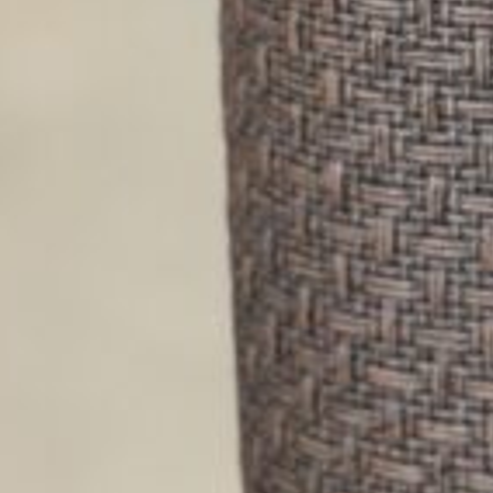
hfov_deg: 5.7
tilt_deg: -13.3
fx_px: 4914
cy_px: -562
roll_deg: +0.0
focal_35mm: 305
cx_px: 795
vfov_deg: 5.6
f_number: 1.78
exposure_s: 1/60
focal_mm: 6.76
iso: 160
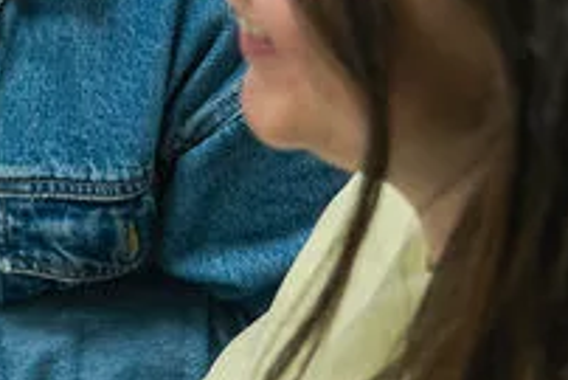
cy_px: 41
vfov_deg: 9.6
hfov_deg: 14.1
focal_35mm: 142
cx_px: -84
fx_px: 2242
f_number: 2.8
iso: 1000
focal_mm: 28
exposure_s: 1/250
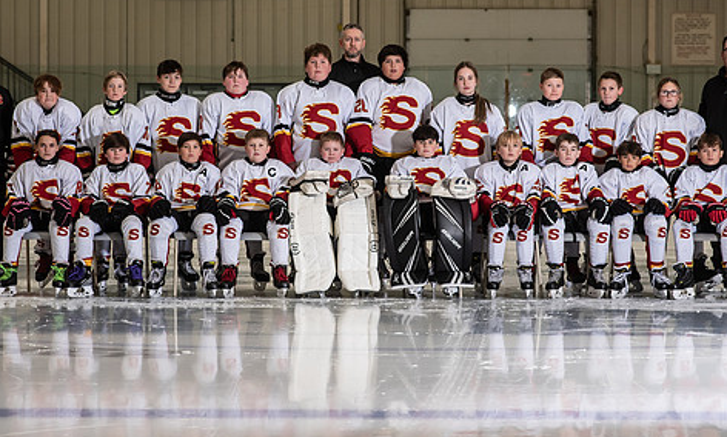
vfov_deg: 10.0
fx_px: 2510
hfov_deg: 16.5
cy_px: 155
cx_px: 326
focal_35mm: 128
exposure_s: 1/200
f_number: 5
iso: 1000
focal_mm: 85
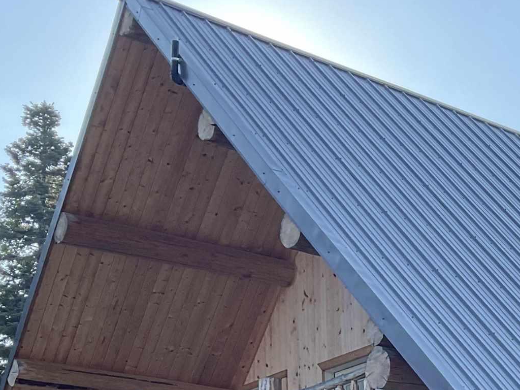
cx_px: 614
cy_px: 541
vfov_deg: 15.9
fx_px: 1307
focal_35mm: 87
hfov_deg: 21.0
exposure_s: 1/562
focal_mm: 3
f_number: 1.8
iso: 16
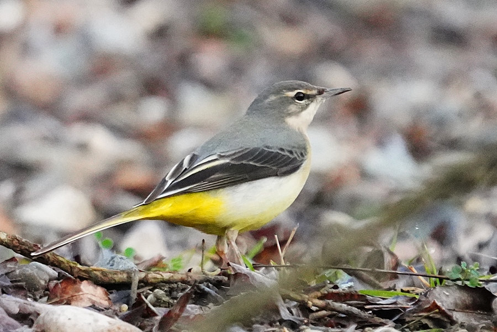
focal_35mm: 600
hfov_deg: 3.4
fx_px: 8283
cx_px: 248
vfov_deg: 2.3
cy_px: 166
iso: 8000
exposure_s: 1/2000
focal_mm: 600
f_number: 7.1
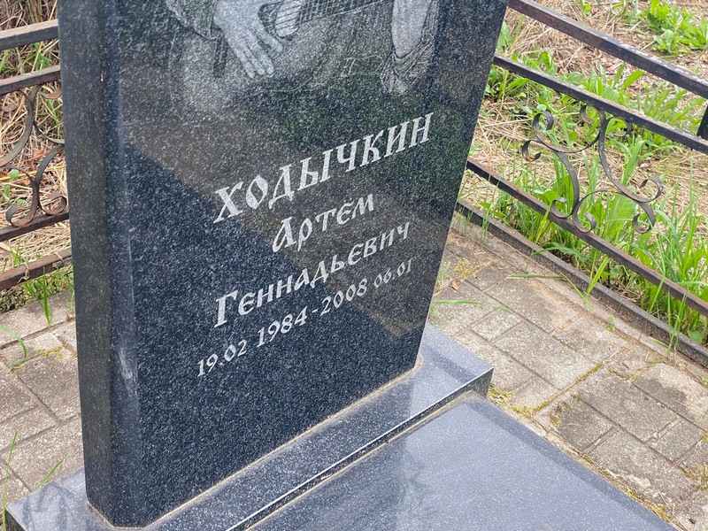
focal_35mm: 52
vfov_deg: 28.0
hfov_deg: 36.8
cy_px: 266
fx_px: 1064
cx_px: 354
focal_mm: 6
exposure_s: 1/121
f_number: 2
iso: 25
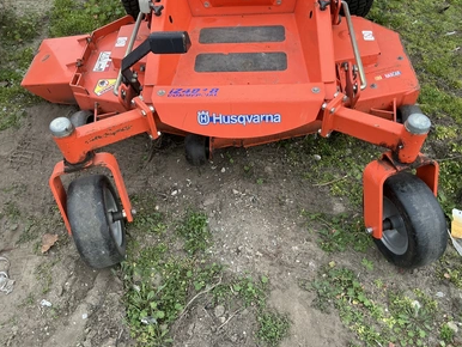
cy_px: 172
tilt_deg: -49.0
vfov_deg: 48.3
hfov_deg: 61.6
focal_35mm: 29
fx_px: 387
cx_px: 233
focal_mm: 3
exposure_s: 1/140
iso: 20
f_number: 1.8
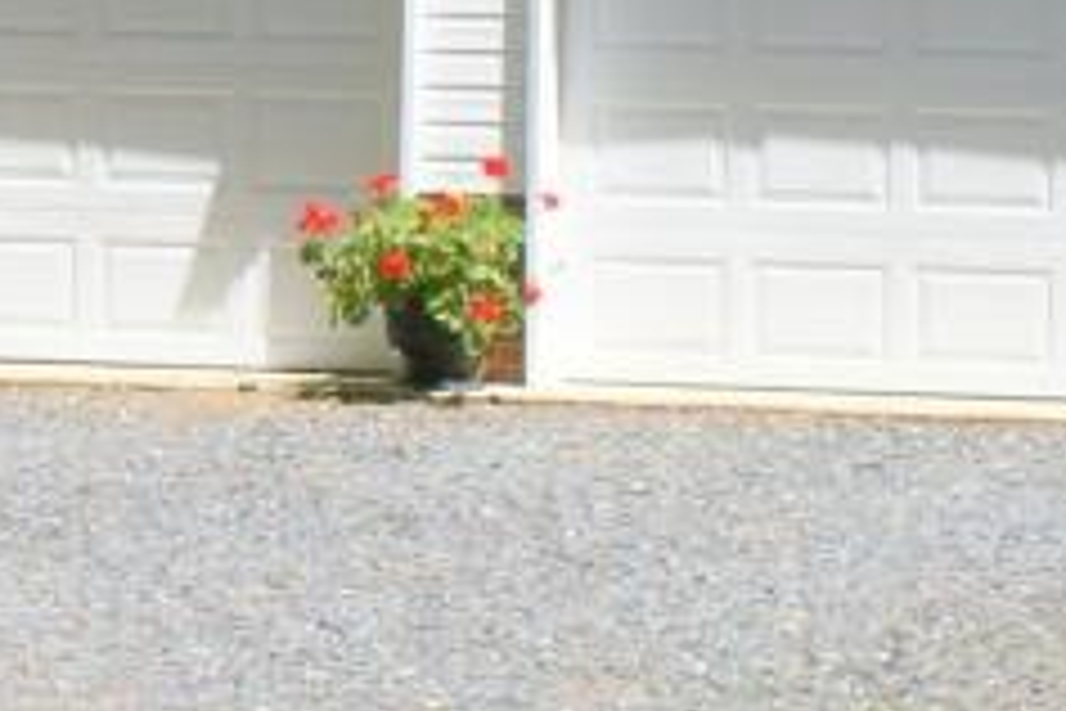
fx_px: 6455
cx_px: -423
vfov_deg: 6.2
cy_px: -547
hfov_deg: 9.2
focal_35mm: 218
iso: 100
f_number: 11
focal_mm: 30
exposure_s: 1/125
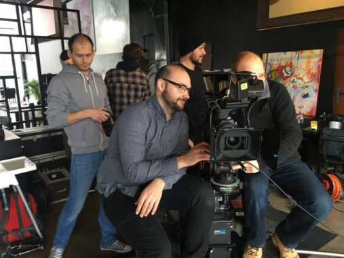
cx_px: 172
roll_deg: +1.2
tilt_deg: -10.4
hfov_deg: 61.7
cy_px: 129
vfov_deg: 48.2
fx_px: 288
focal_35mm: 29
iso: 64
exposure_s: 1/17
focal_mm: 4.15
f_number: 2.2
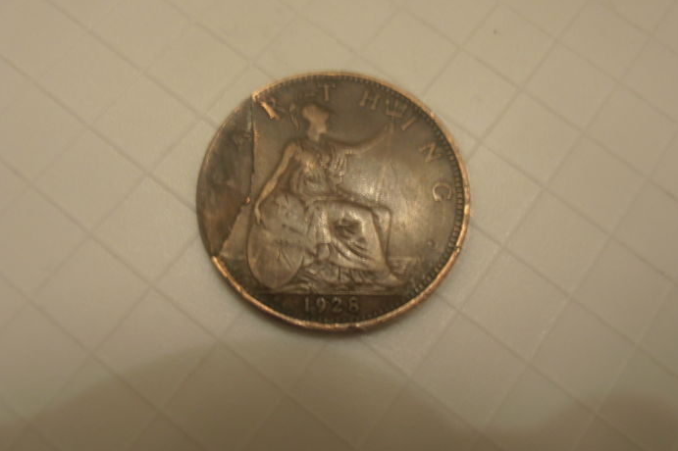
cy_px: 215
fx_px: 734
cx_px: 342
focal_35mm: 39
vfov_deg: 34.2
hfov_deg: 49.6
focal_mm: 6.61
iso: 160
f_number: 3.9
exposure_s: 1/2
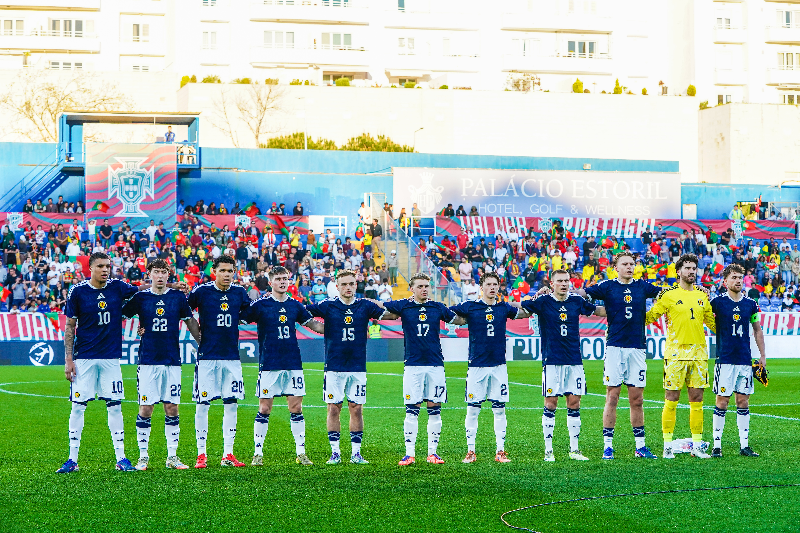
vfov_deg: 15.5
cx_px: 400
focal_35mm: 88
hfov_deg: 23.1
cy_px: 266
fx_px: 1955
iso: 800
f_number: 6.3
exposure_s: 1/640
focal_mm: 88
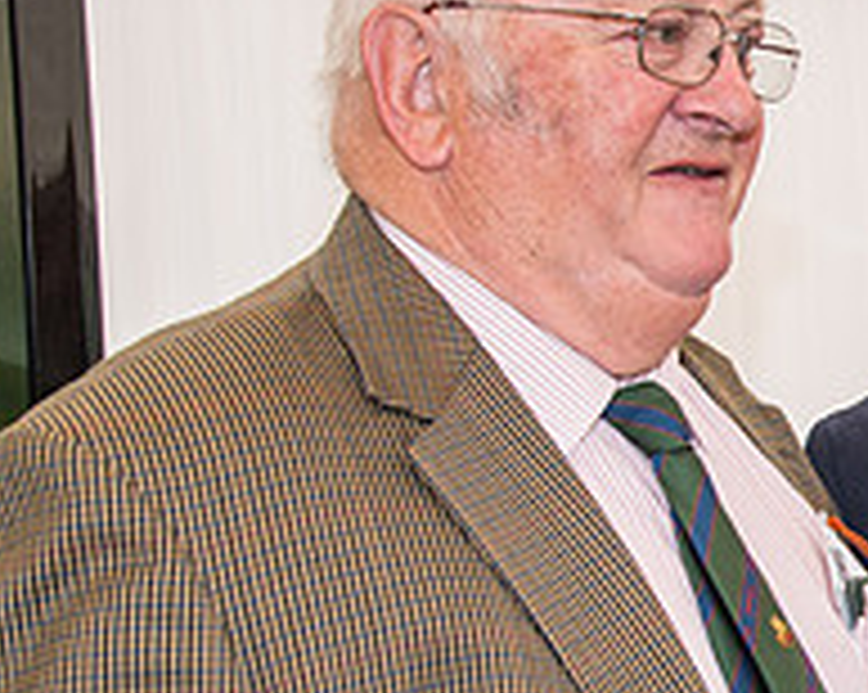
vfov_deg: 12.3
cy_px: 554
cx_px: 1294
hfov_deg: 14.4
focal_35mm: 125
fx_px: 3208
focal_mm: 35
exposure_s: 1/100
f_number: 5
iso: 200
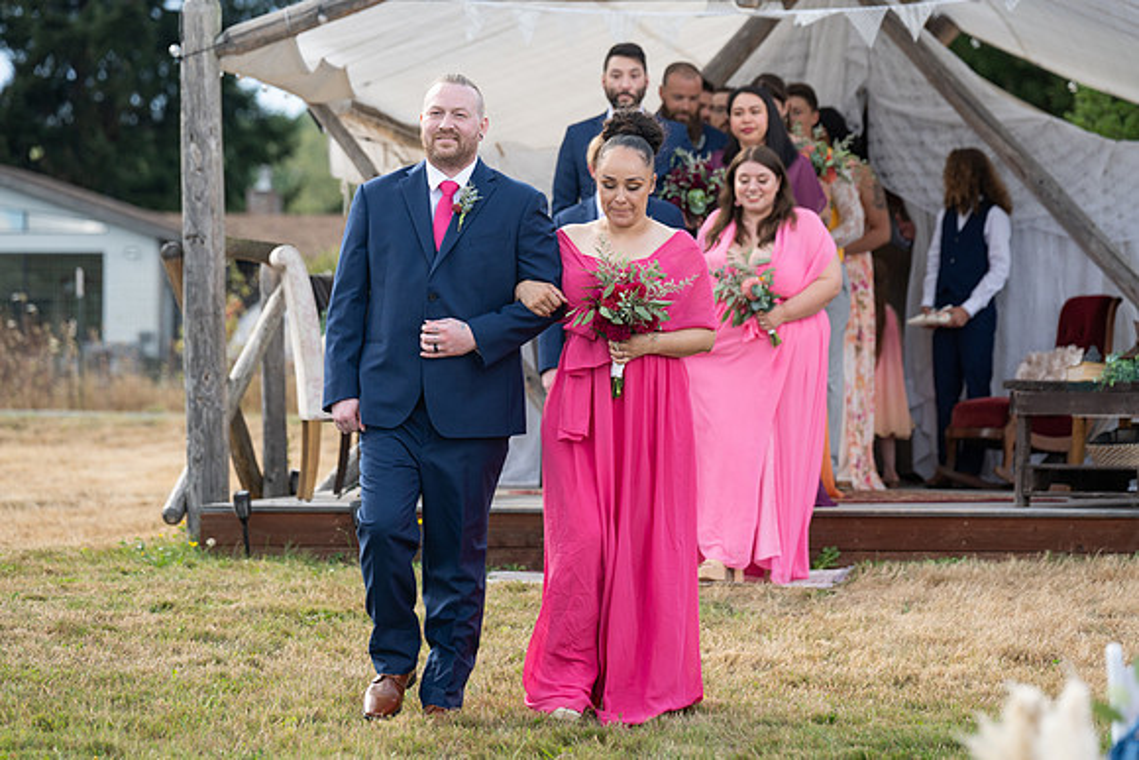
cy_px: 380
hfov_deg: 13.7
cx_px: 570
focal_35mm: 150
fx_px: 4747
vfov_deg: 9.2
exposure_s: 1/800
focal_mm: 150
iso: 400
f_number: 4.5
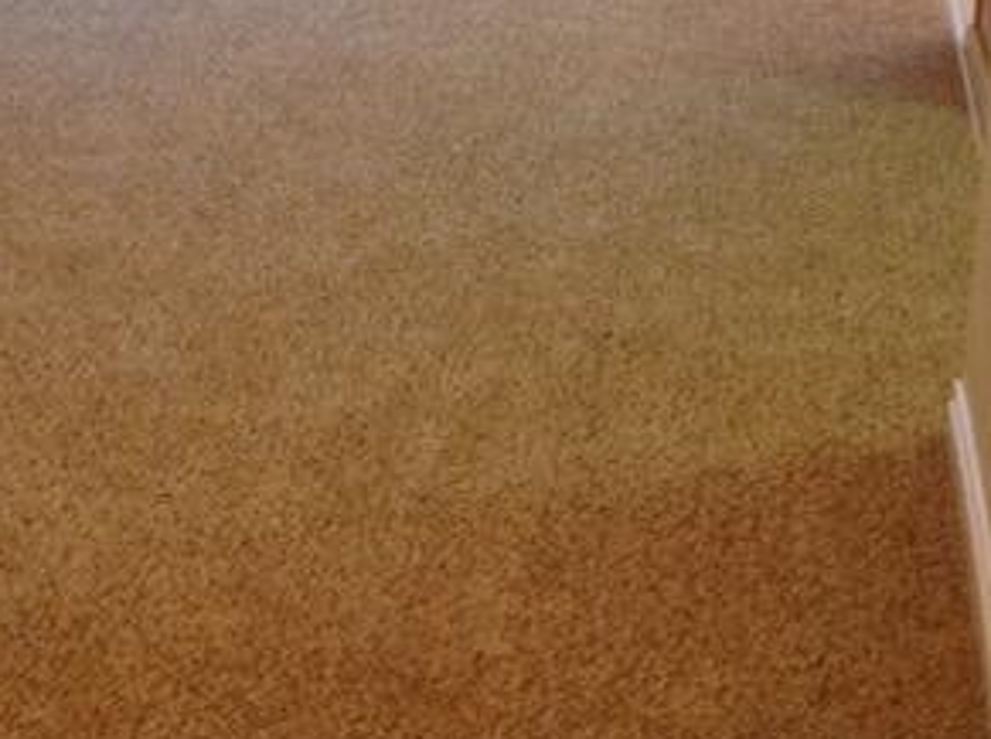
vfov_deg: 18.4
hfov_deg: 25.2
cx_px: 286
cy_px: -61
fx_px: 2200
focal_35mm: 77
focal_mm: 4.28
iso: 125
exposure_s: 1/15
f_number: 2.4
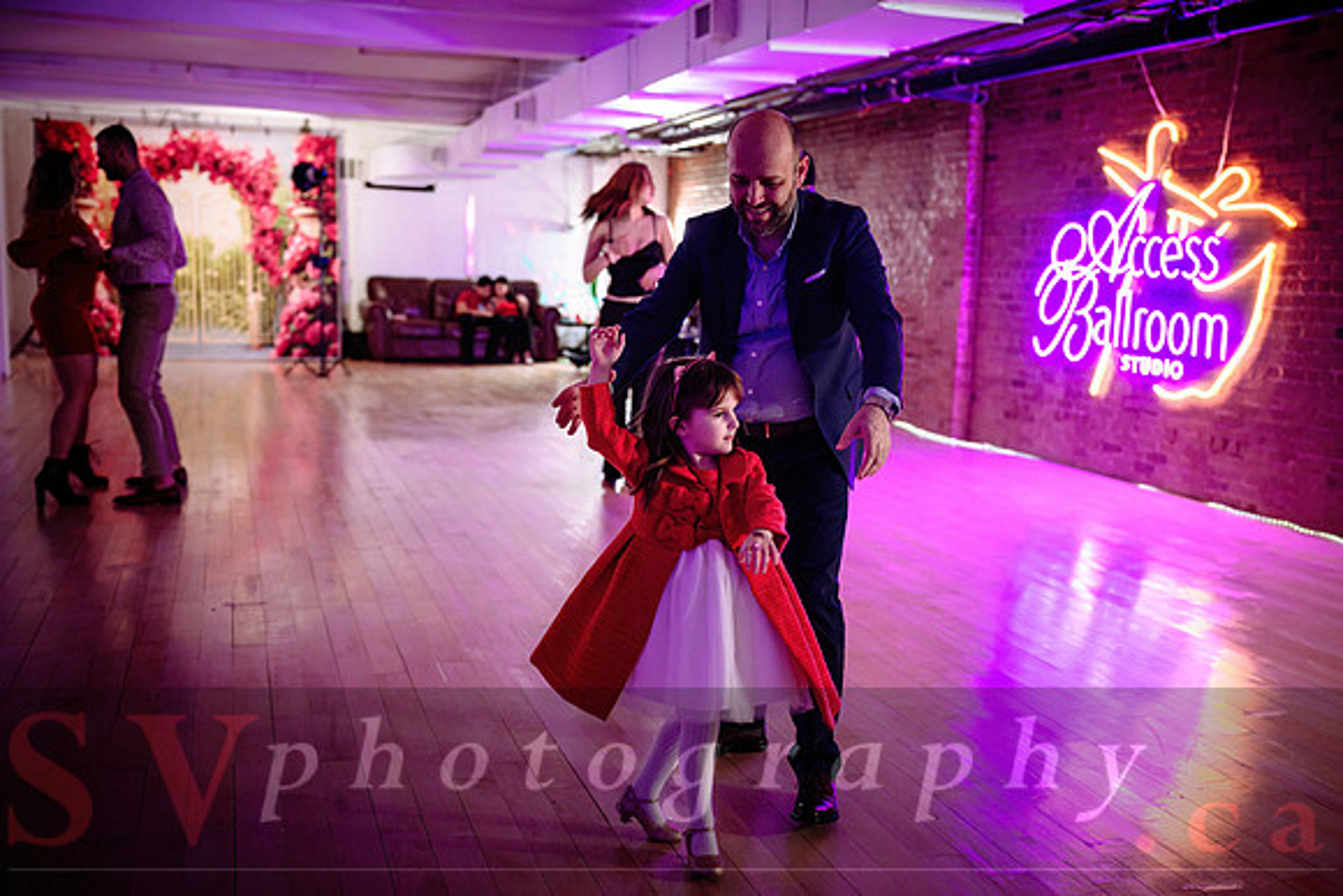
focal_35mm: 38
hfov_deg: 50.7
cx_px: 698
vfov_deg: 35.1
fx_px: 1416
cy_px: 486
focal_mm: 35
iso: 2000
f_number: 2
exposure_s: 1/250
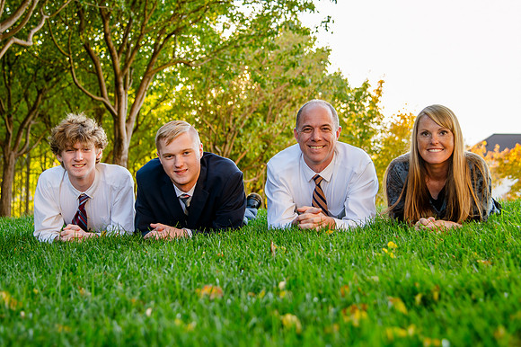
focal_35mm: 62
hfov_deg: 32.4
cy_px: 132
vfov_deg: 21.8
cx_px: 234
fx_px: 897
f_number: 4
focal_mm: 50
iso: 320
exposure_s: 1/100
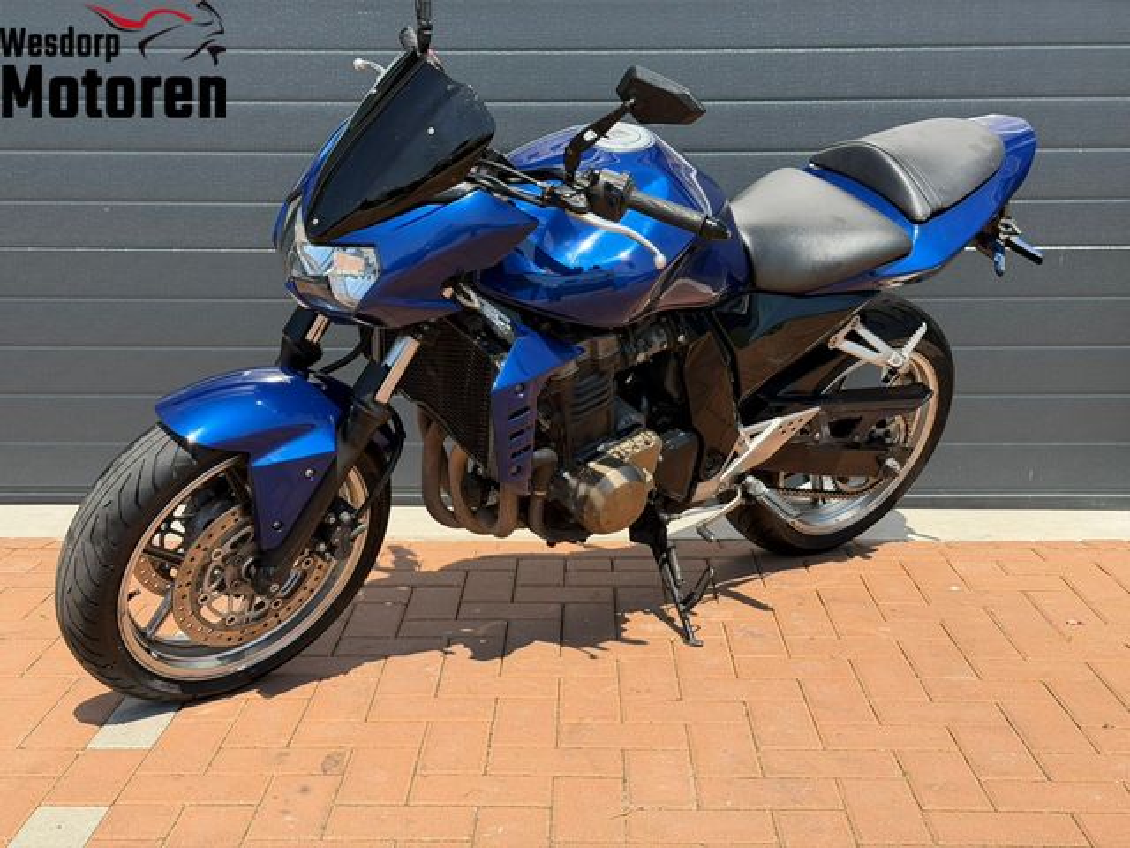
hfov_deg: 39.7
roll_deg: +0.2
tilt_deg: -10.0
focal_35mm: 48
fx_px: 1567
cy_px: 424
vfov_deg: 30.3
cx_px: 565
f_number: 1.78
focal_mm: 6.76
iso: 64
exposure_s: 1/2577
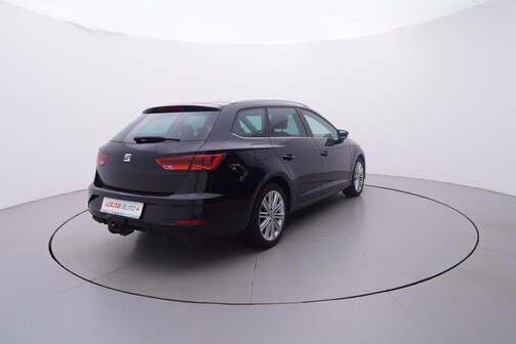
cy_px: 163
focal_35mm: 25
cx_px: 264
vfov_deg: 52.2
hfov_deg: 72.5
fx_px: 352
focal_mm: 15
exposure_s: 1/80
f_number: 5
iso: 200
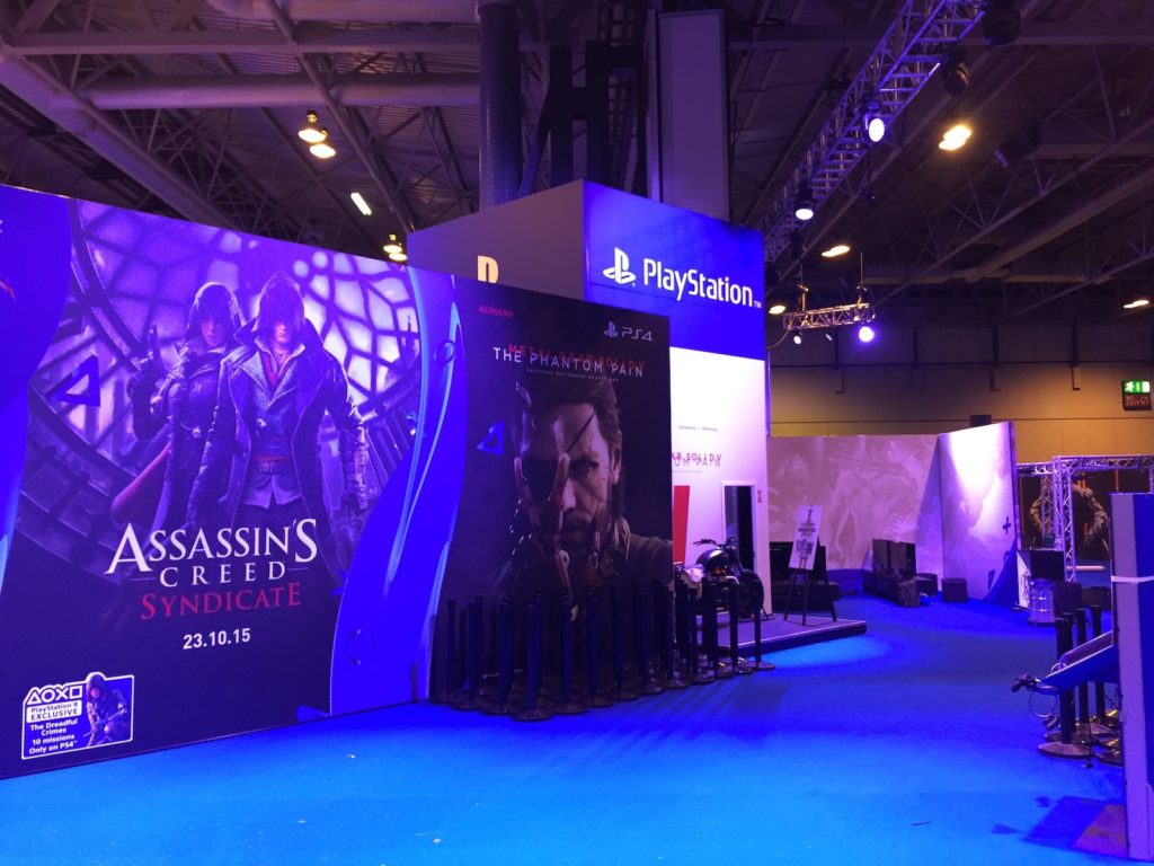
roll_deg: -0.1
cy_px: 433
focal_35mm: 29
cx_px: 577
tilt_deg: +3.7
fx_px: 967
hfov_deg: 61.7
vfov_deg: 48.2
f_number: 2.2
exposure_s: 1/33
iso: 160
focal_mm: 4.15
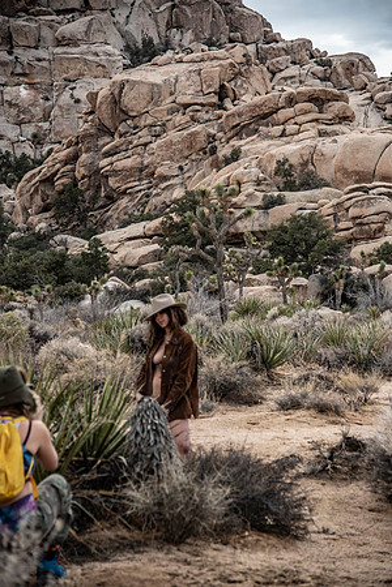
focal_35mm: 82
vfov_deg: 24.8
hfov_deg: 16.7
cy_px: 294
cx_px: 196
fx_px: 1339
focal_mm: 82
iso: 100
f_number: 4
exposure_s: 1/1600
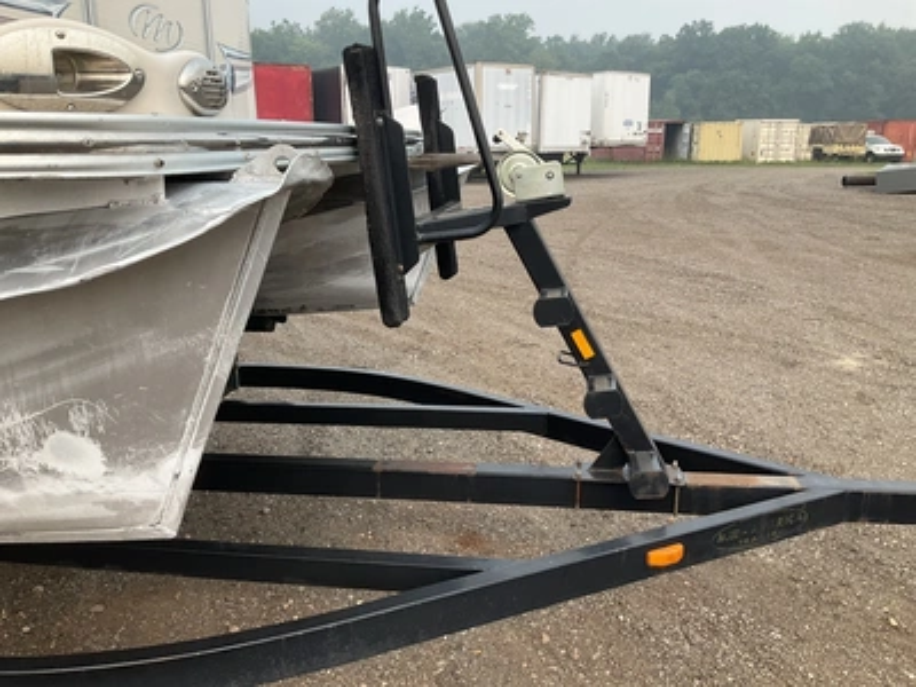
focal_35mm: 29
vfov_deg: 48.2
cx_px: 458
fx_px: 767
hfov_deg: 61.7
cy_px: 344
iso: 25
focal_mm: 3
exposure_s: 1/551
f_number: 1.8
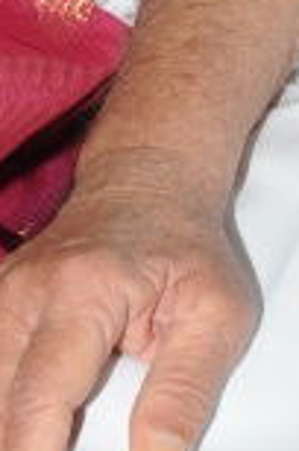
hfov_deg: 5.0
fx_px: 3329
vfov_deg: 7.4
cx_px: 731
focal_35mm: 266
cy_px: -489
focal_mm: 40
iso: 320
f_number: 14
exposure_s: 1/125
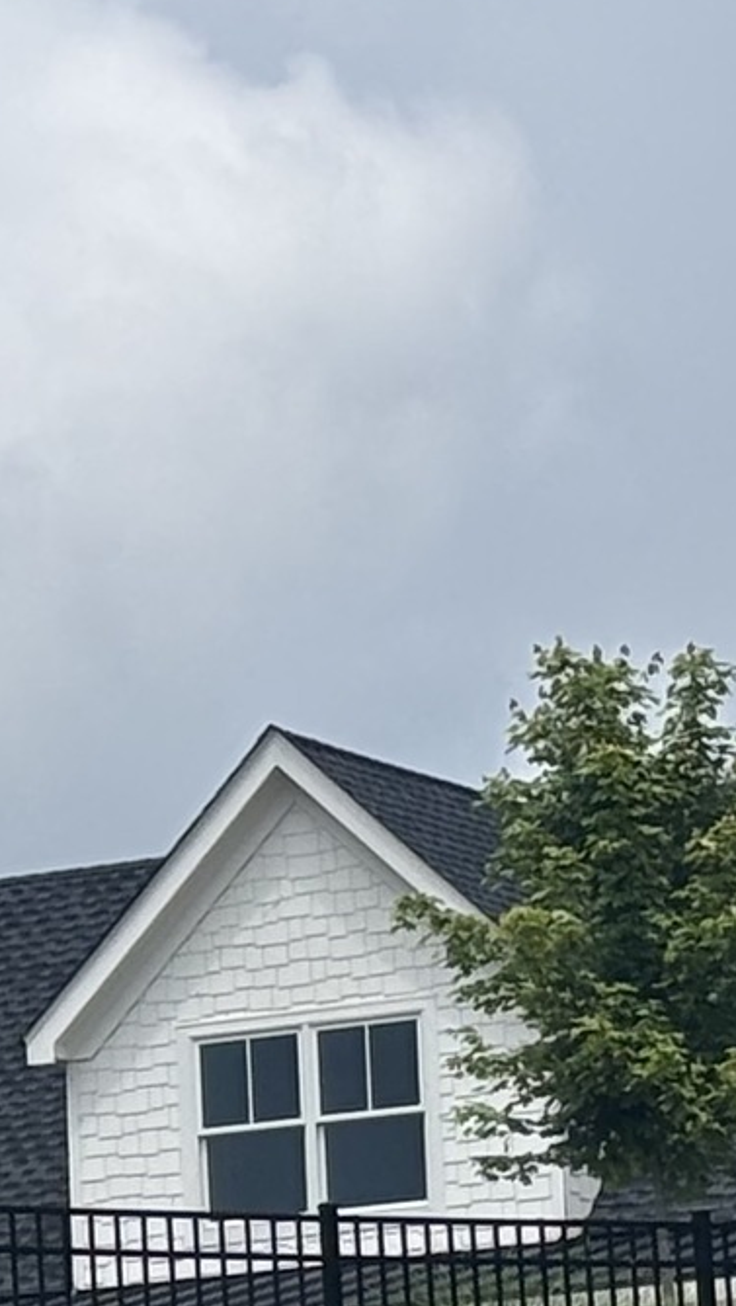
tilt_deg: +5.6
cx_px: -1115
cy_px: 1314
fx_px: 9008
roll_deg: +1.8
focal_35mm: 260
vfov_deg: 8.2
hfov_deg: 4.6
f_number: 1.6
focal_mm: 5.96
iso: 40
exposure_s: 1/5618
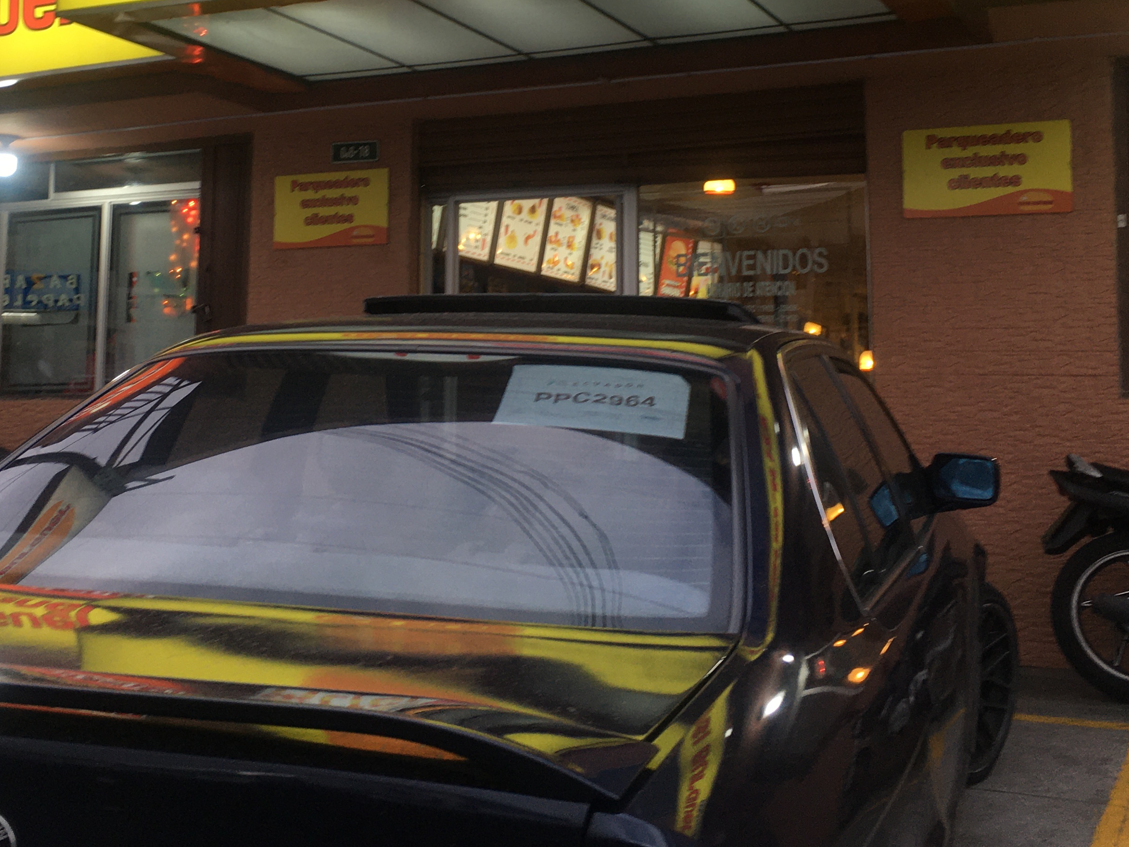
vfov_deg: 29.8
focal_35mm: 48
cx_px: 475
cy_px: 222
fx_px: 1566
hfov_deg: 39.6
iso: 32
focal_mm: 4.15
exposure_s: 1/60
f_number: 2.2
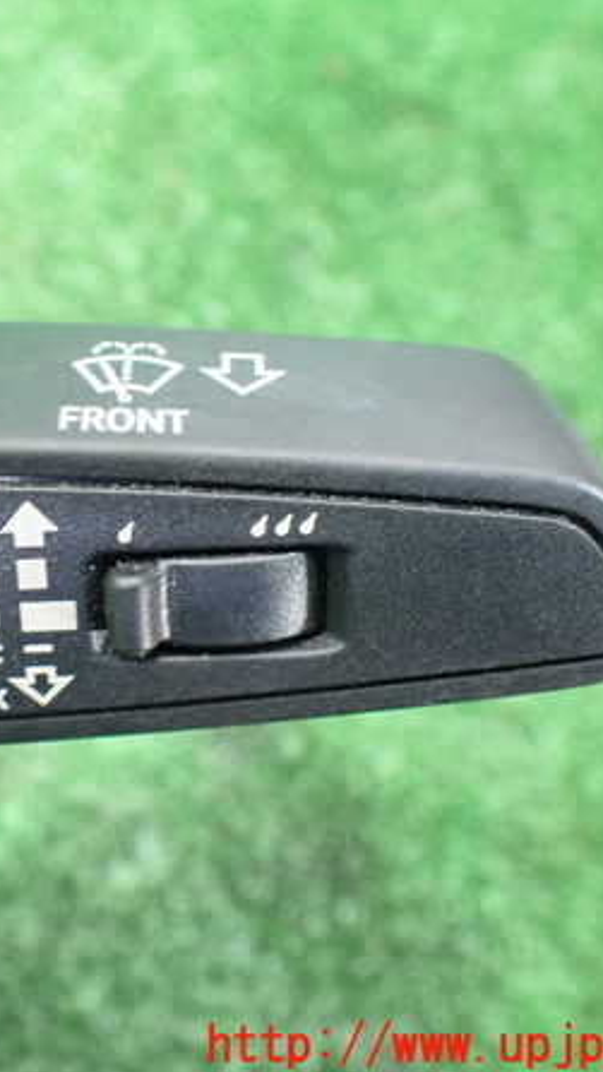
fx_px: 1250
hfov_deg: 26.0
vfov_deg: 46.4
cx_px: 29
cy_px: 536
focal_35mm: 44
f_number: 2.3
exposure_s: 1/30
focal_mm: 5.4
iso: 1250
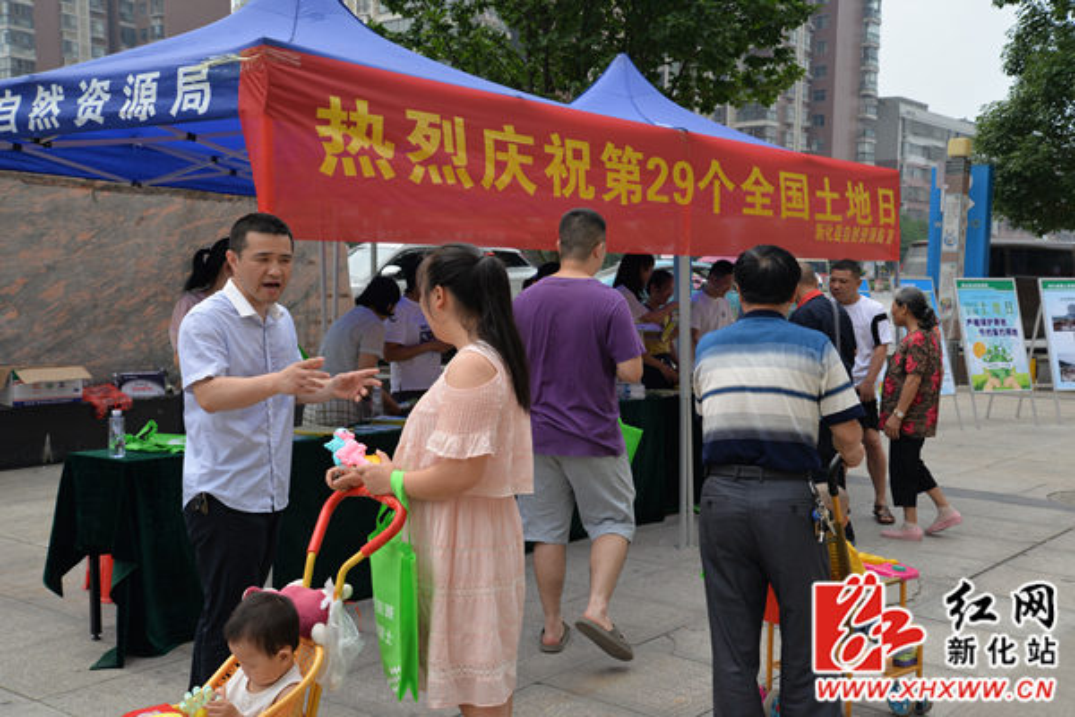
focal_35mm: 40
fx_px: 1194
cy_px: 358
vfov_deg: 33.4
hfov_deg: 48.5
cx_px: 538
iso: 200
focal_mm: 40
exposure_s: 1/200
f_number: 8
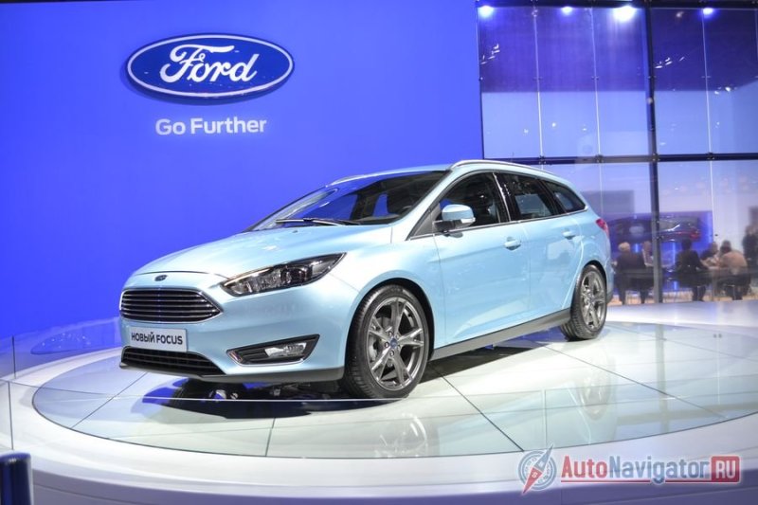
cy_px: 252
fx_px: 695
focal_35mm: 33
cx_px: 379
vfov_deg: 40.0
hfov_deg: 57.2
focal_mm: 22
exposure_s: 1/80
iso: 400
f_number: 4.5
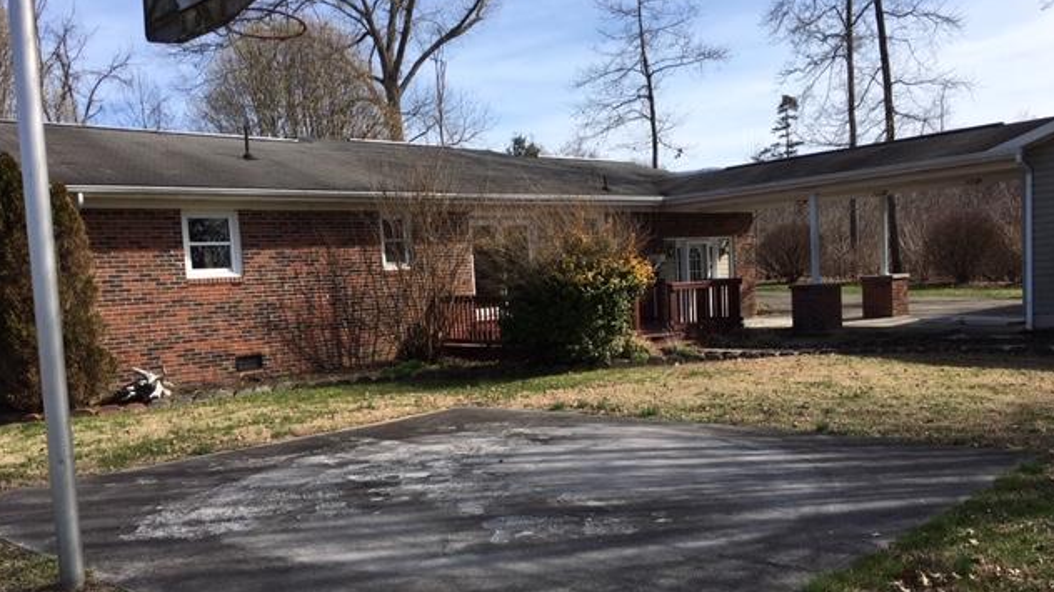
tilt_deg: -3.3
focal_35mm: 32
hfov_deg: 61.0
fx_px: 894
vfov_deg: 36.5
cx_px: 529
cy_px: 355
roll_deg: +2.8
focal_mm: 4.15
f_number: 2.2
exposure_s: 1/1479
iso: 25
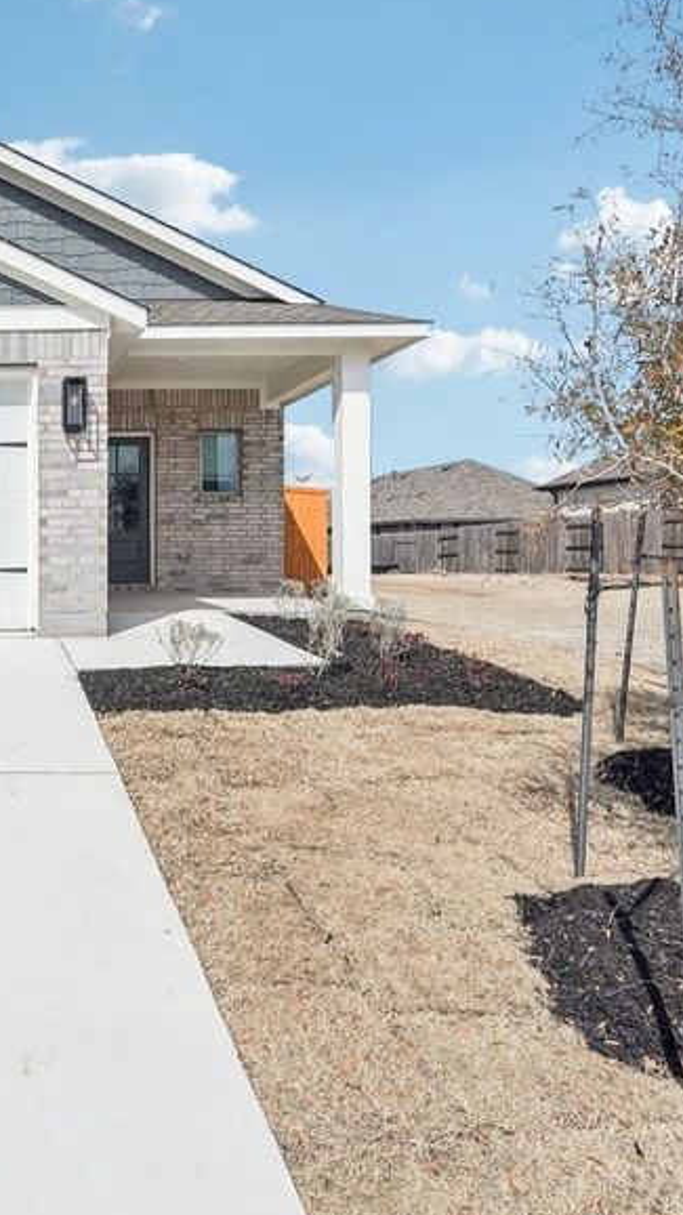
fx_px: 837
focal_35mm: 26
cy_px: 535
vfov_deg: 71.6
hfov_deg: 38.6
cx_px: -23
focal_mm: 14
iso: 800
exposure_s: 1/8000
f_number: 8
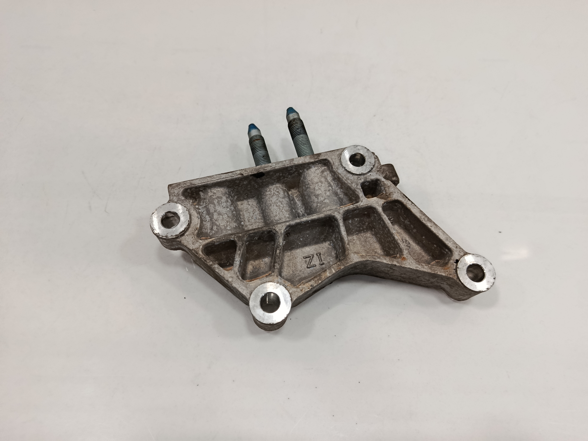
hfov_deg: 71.6
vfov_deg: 56.8
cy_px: 220
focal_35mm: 24
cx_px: 294
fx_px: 408
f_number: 1.7
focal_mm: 5.24
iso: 801
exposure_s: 1/100
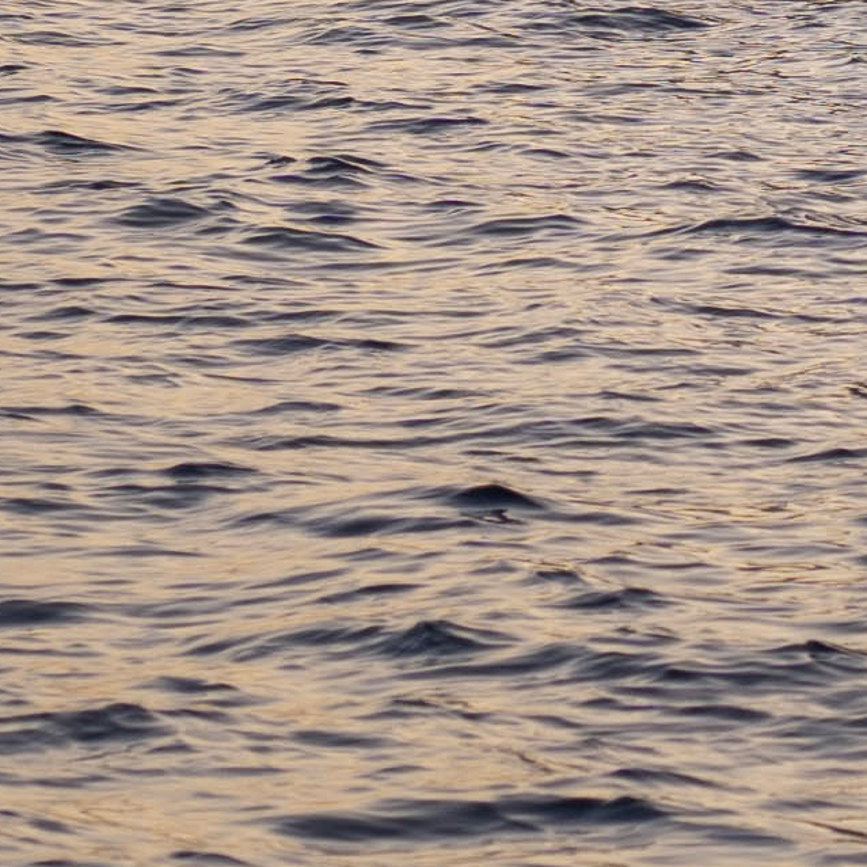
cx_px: 2085
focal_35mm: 678
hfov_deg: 2.6
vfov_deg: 2.6
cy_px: -1414
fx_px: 19212
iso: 500
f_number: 4
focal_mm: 85
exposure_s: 1/500
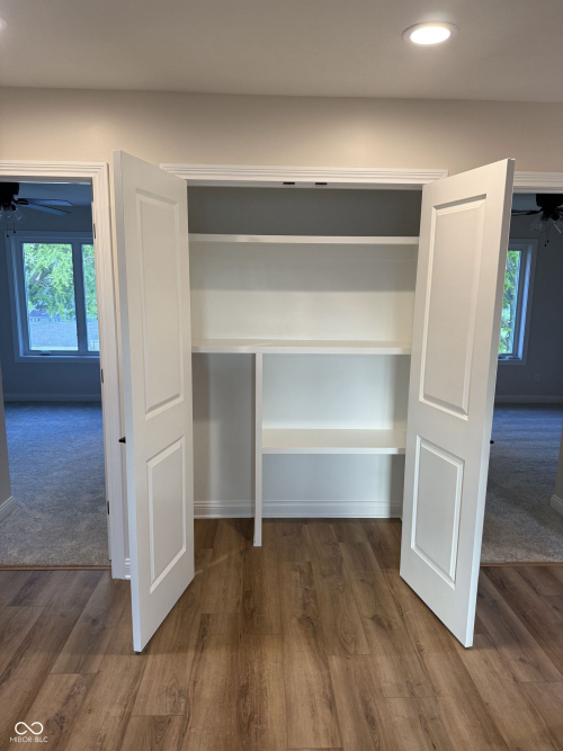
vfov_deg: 71.6
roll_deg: -1.4
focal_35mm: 24
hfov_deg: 56.8
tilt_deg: -9.6
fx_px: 521
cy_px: 376
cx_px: 282
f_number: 1.78
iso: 160
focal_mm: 6.76
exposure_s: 1/120
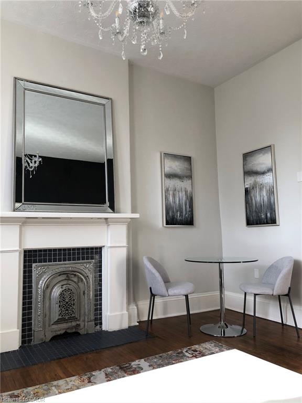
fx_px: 326
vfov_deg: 63.4
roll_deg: +1.9
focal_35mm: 28
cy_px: 202
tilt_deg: +5.6
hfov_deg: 49.7
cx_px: 151
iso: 20
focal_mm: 3.99
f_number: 1.8
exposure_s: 1/30
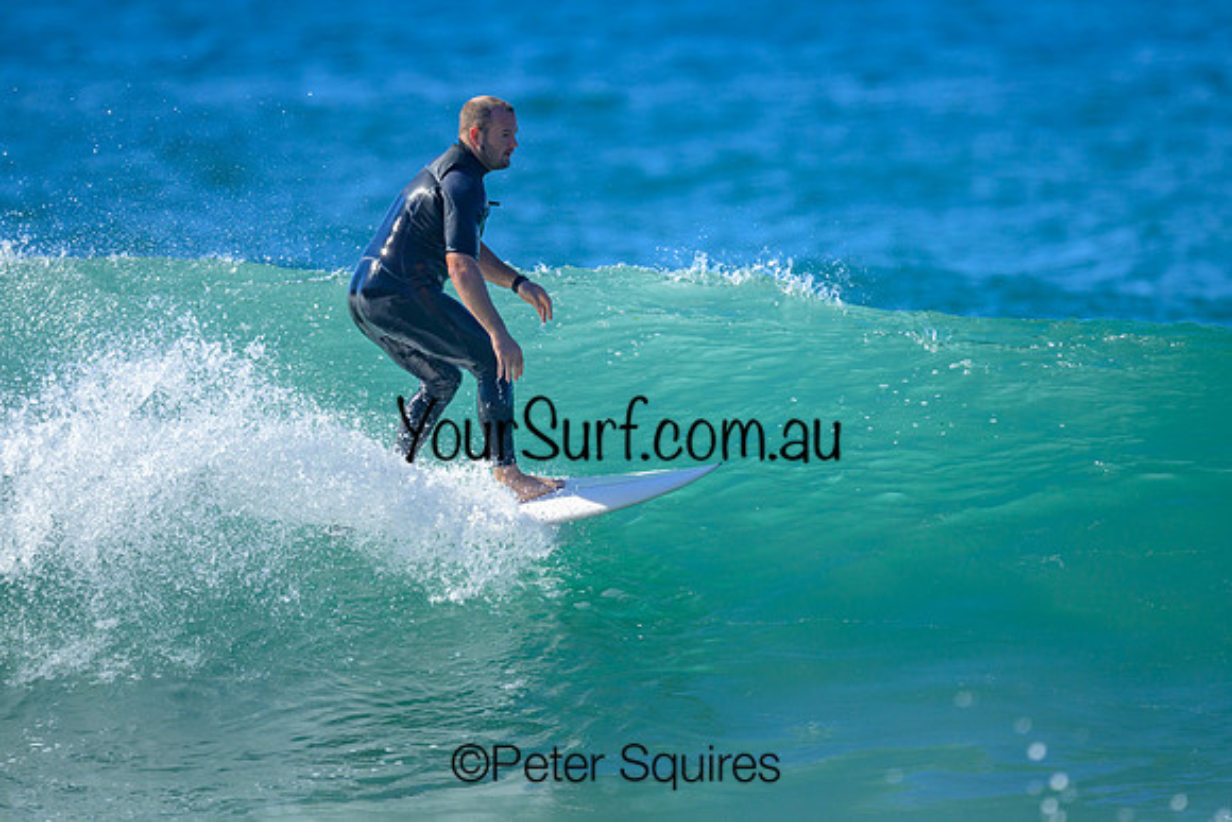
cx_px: 595
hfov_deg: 1.9
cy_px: 271
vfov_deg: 1.3
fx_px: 36704
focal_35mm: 1072
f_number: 6.3
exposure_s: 1/2000
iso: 400
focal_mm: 800
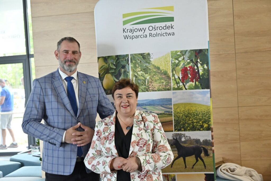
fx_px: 407
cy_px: 90
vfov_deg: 25.1
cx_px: 136
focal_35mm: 54
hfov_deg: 36.9
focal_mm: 54
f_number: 5.6
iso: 1600
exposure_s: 1/60
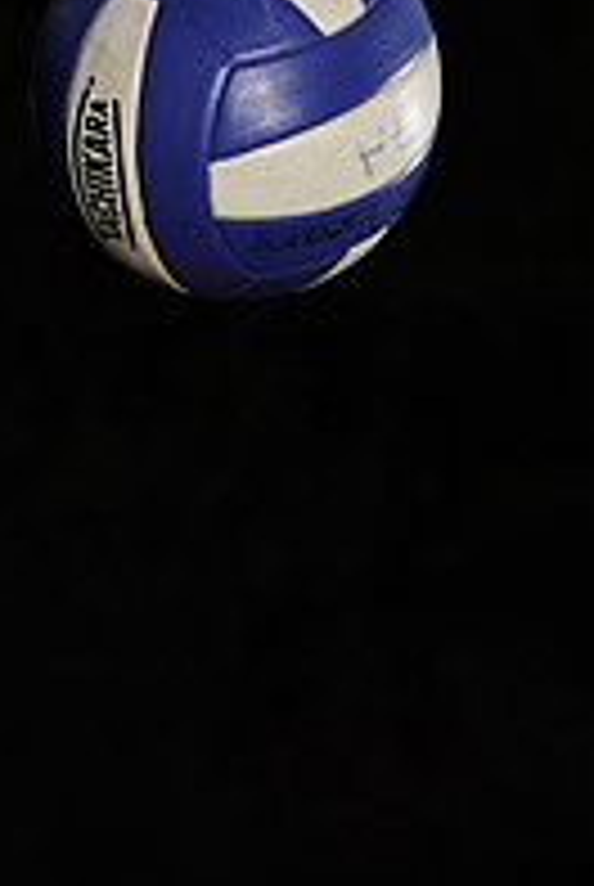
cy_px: 1088
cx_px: -160
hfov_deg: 3.1
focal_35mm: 447
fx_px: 11024
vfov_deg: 4.6
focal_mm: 152
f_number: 10
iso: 400
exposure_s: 1/125
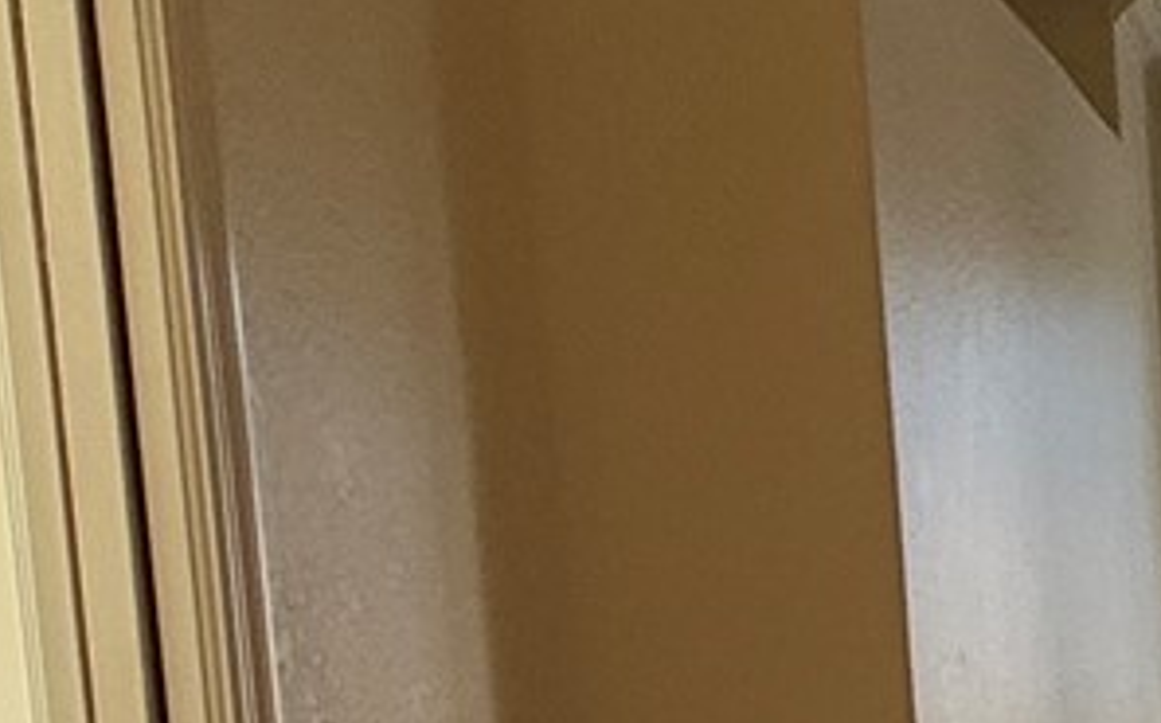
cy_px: 762
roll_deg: +0.8
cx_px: 2631
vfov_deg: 15.9
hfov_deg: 16.0
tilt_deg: -4.6
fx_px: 2529
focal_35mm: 80
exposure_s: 1/120
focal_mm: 2.22
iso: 160
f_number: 2.2
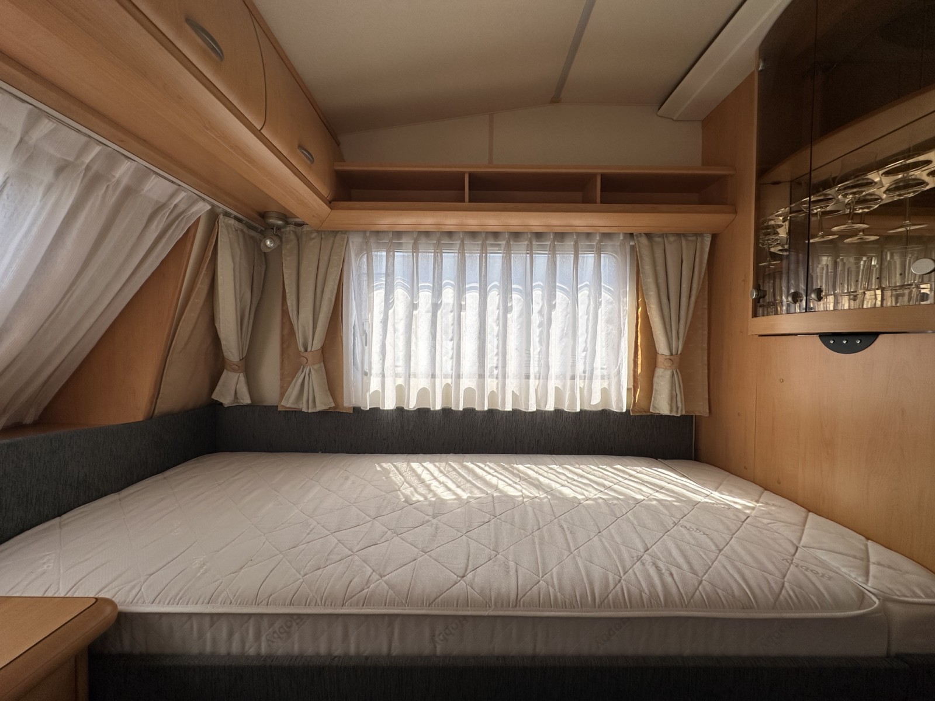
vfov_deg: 85.7
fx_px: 378
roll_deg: +0.3
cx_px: 468
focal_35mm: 14
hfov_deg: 102.1
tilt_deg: -0.6
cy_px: 350
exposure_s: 1/882
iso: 40
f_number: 2.2
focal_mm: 2.22
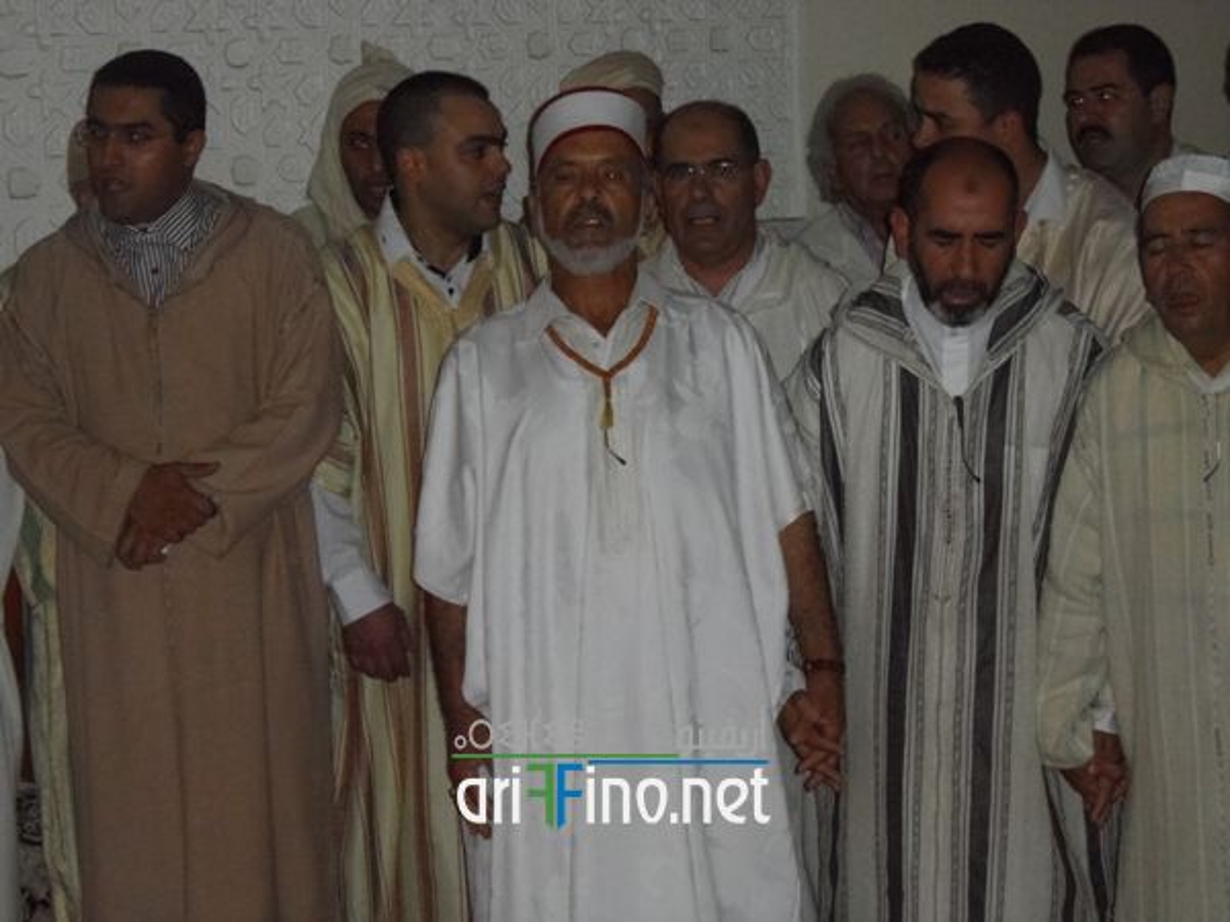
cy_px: 461
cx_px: 615
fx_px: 2914
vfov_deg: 18.0
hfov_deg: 23.8
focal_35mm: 82
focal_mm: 15.4
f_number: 4.4
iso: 640
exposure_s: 1/45
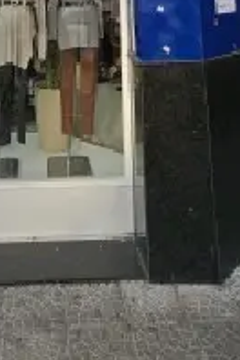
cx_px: 64
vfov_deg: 34.2
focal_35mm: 41
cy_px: -105
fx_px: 410
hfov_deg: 32.1
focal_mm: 2.2
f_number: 2.2
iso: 50
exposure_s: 1/435
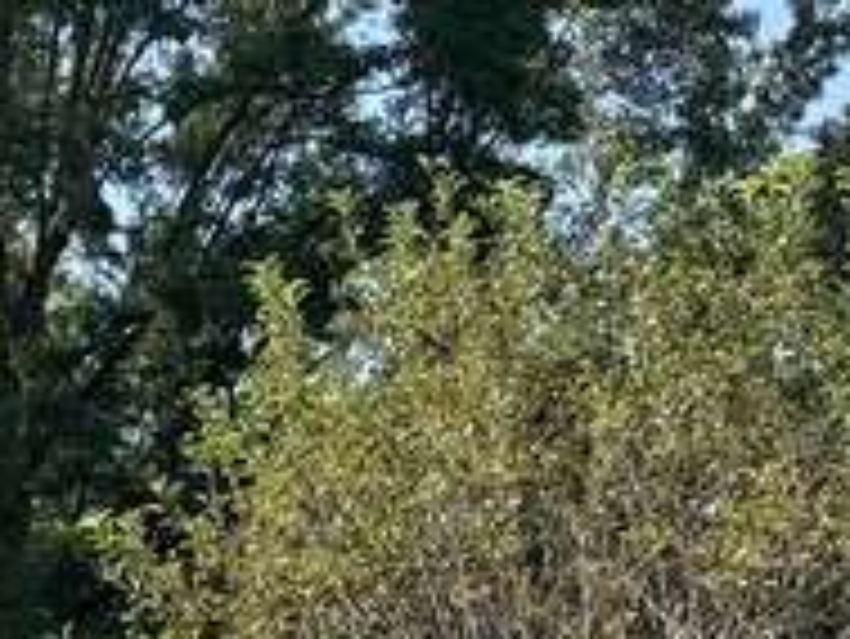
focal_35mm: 130
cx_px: -337
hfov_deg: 14.4
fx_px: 3194
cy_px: 1220
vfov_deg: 10.6
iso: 80
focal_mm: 6.76
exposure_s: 1/2833
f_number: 1.78
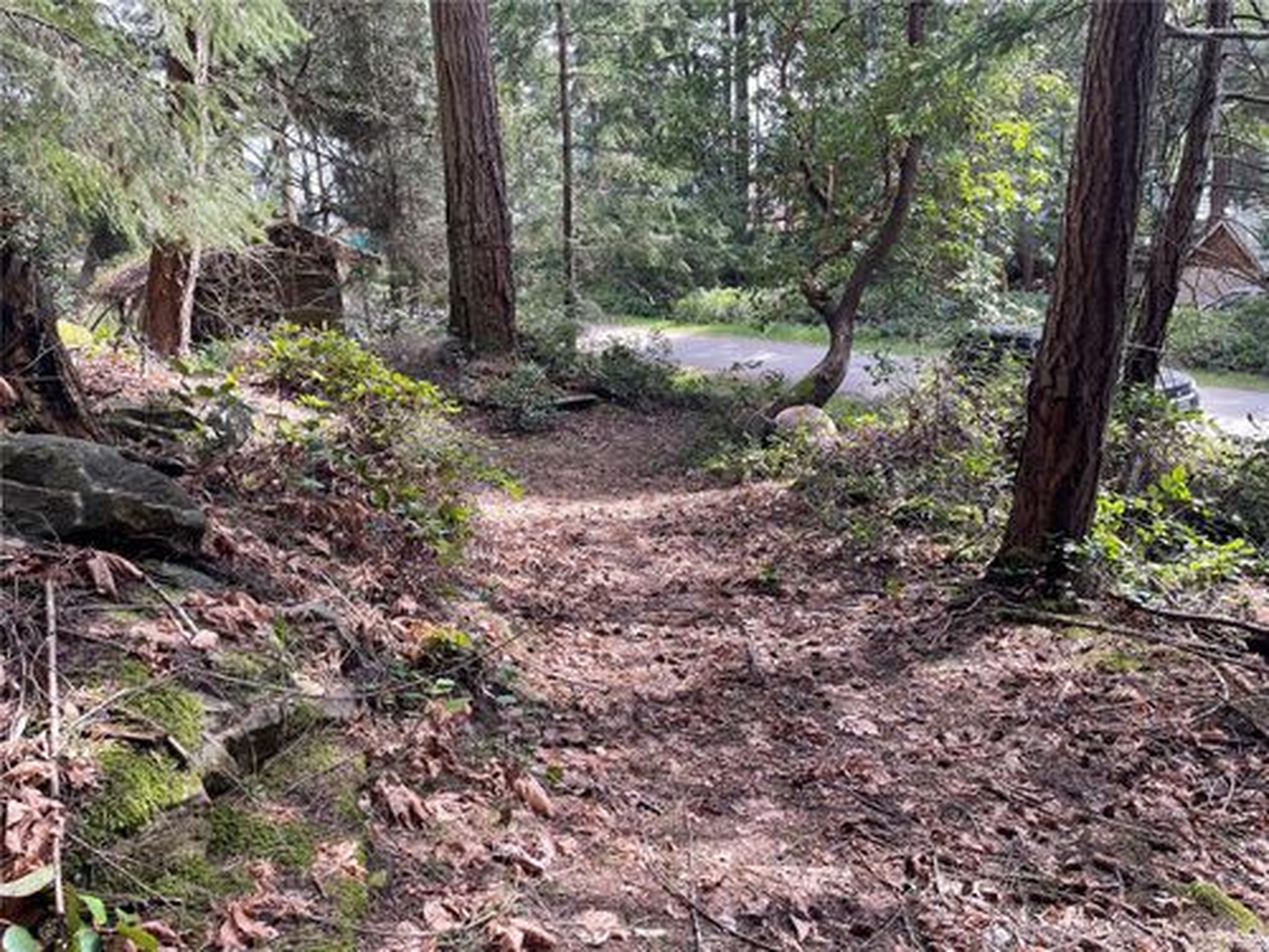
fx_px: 916
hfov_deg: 69.4
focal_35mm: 25
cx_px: 634
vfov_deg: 54.9
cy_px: 476
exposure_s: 1/157
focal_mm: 5.1
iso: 32
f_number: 1.6
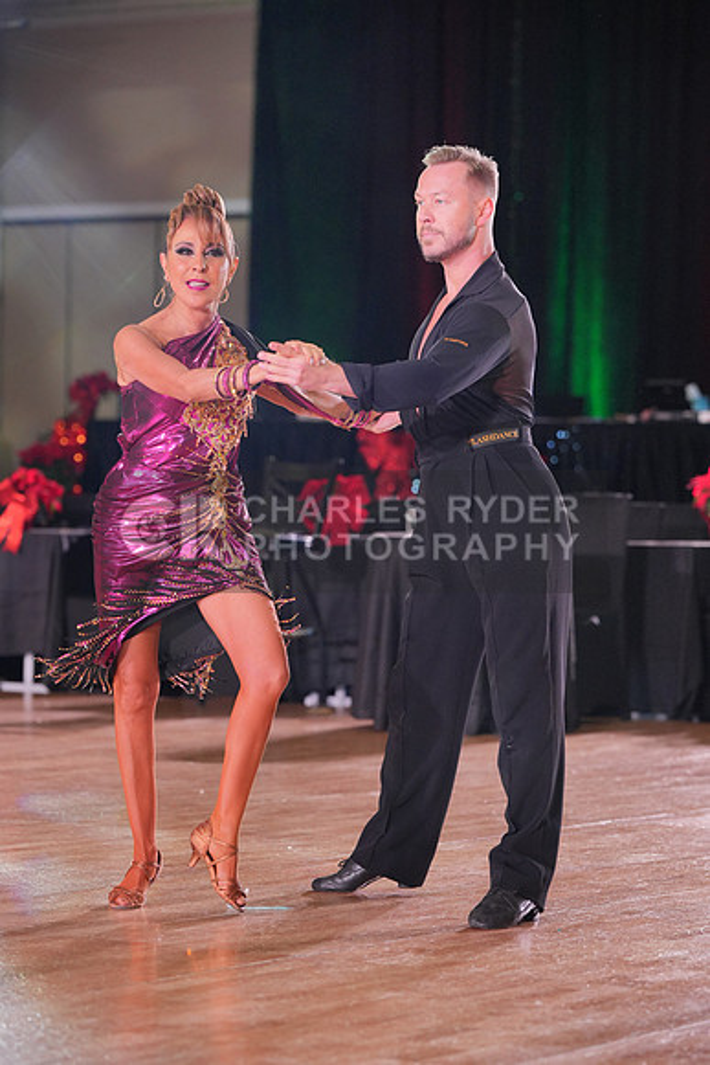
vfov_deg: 15.3
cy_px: 532
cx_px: 355
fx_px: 3961
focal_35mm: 134
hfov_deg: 10.2
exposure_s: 1/400
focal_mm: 134
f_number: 4
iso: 2000
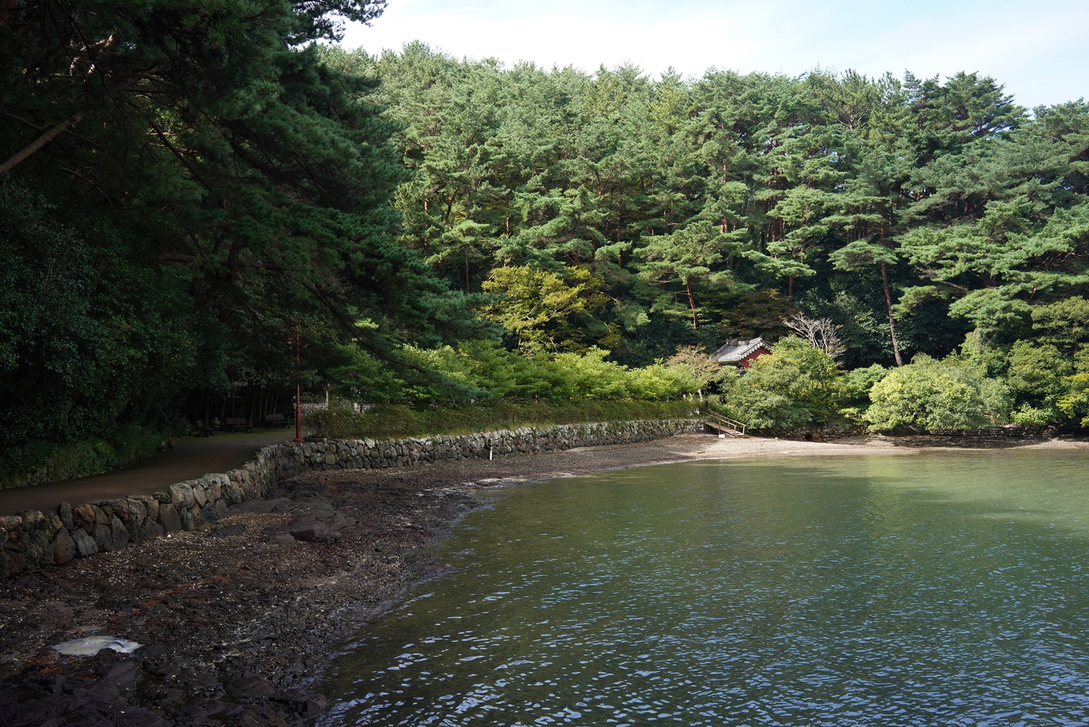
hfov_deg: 54.4
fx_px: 1059
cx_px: 544
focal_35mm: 35
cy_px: 364
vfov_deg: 37.9
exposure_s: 1/100
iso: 400
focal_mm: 35
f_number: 11
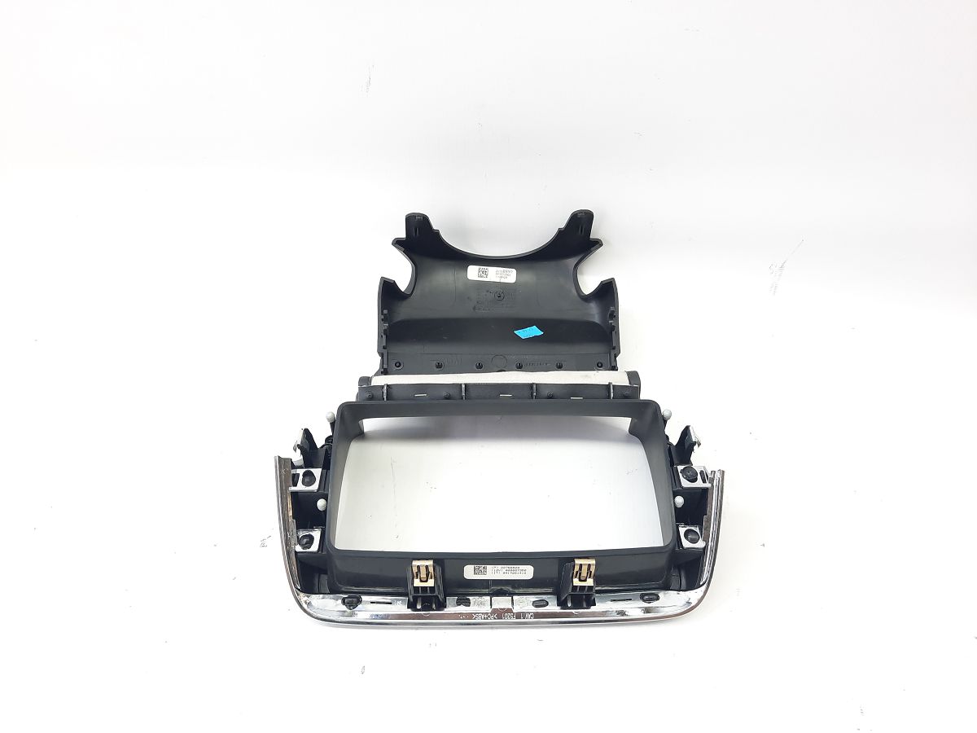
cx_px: 488
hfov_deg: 69.4
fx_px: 706
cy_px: 366
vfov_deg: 54.9
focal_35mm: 25
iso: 100
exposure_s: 1/50
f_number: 2
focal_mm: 4.6
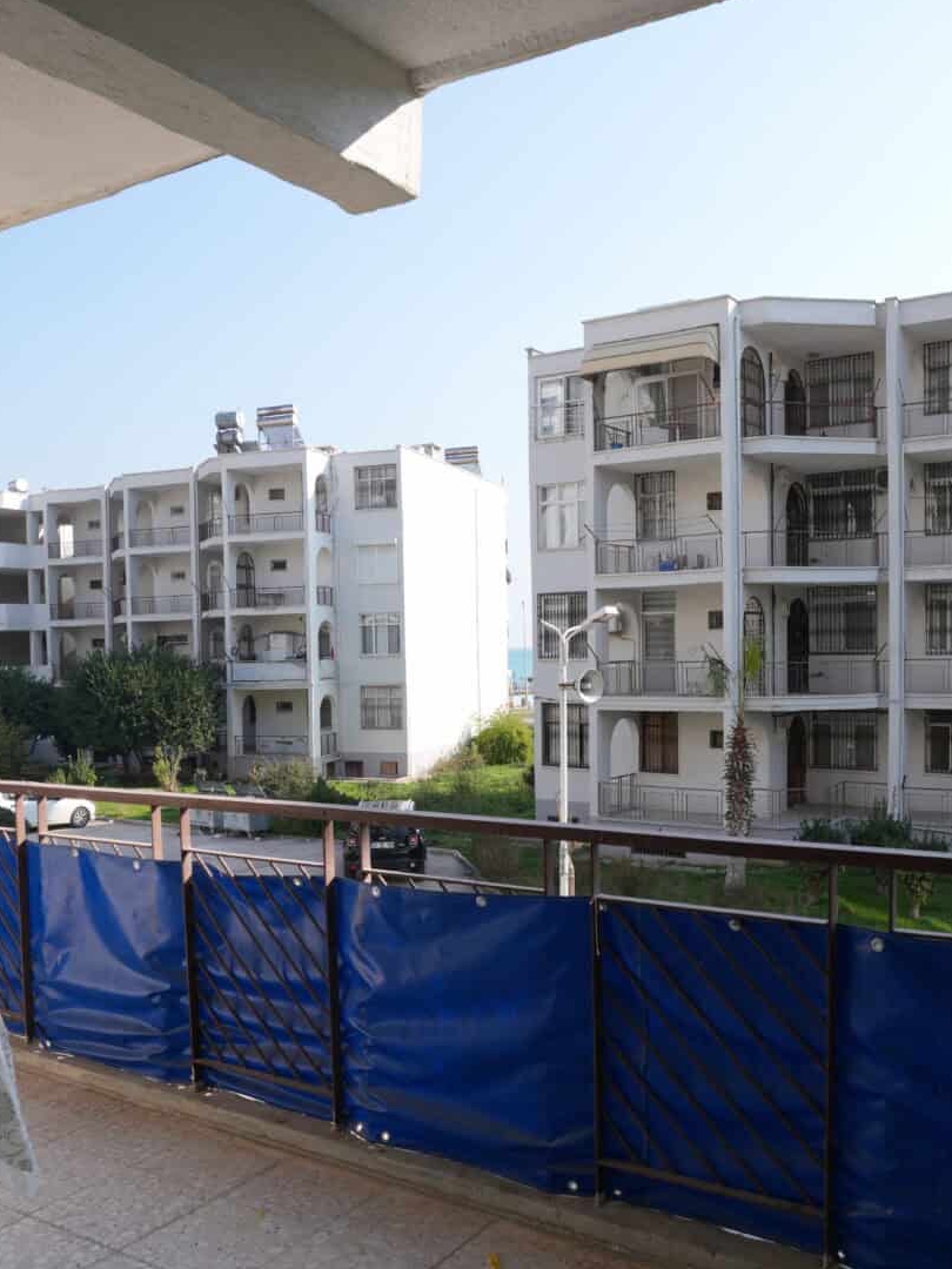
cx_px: 518
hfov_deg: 45.4
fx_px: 1137
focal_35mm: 31
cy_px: 701
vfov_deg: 58.2
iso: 100
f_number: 7.1
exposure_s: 1/200
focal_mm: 17
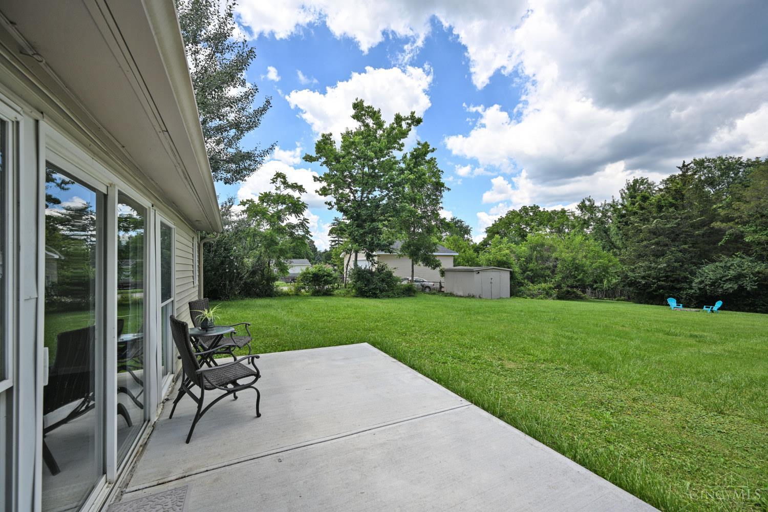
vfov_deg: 81.2
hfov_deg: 104.3
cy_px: 256
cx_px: 384
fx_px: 299
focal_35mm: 14
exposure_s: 1/320
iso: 100
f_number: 6.3
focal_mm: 14
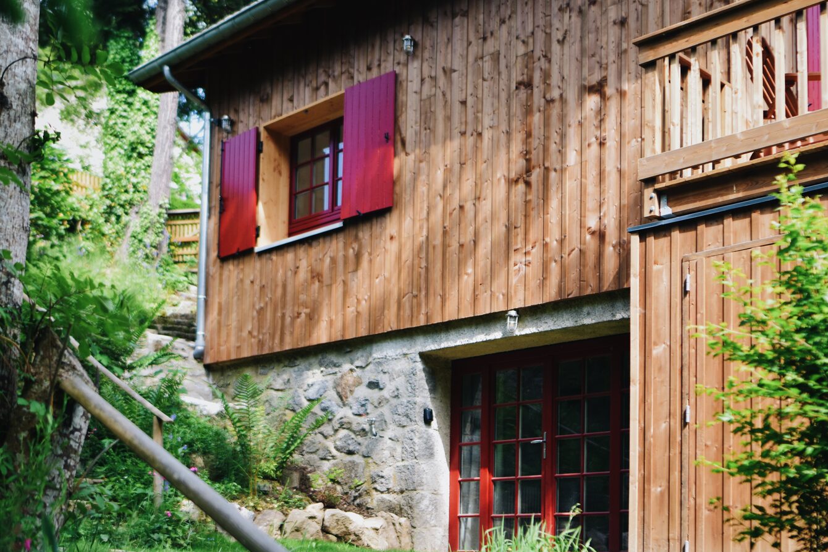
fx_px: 989
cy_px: 300
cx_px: 435
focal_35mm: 43
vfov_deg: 31.2
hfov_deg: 45.4
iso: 450
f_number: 1.7
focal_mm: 24
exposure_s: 1/4000
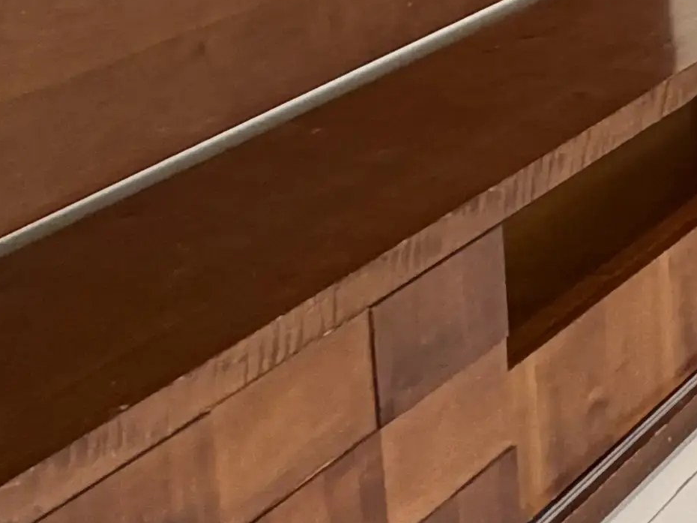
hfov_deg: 15.1
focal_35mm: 86
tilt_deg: -6.4
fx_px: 1731
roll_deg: +1.5
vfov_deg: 15.2
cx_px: 1618
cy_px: -367
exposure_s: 1/120
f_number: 2.2
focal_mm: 2.22
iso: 200
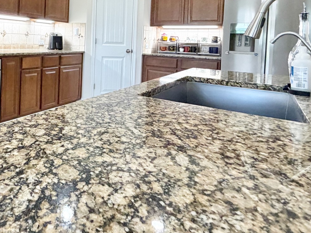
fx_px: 261
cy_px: 46
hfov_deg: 56.6
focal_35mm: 29
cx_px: 57
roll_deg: -1.3
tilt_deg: -2.3
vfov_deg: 45.8
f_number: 2.2
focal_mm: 2.22
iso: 320
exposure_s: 1/120
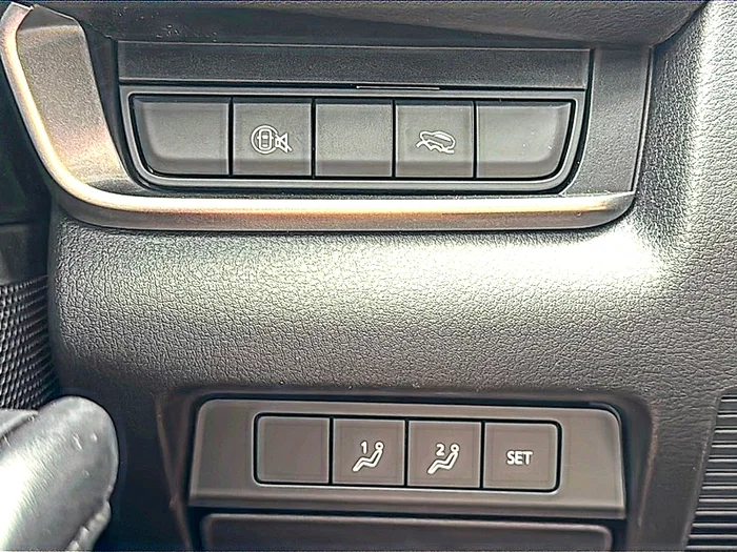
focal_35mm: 43
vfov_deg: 33.6
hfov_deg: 43.9
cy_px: 276
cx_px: 368
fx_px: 916
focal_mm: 6.86
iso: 160
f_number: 1.78
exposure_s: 1/40
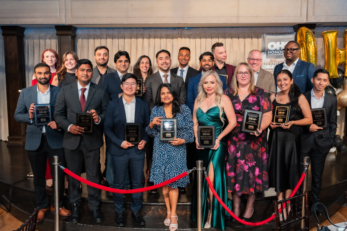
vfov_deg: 36.2
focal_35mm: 37
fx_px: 354
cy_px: 109
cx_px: 169
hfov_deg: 52.2
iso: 2500
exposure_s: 1/160
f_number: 4
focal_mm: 33.4
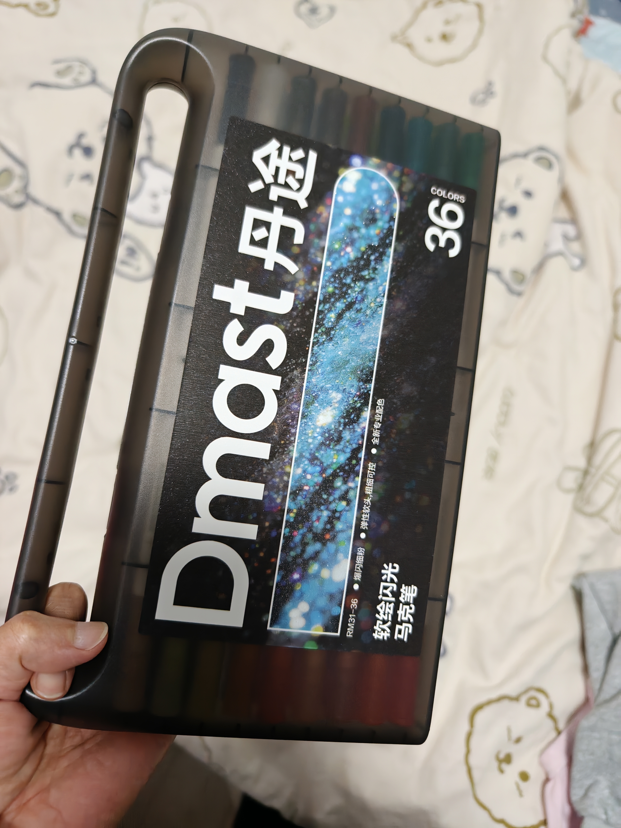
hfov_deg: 58.9
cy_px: 414
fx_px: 550
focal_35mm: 23
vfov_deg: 73.9
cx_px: 310
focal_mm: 8.67
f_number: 1.8
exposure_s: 1/97
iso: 1000
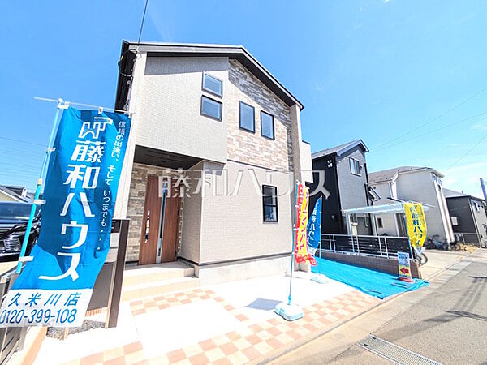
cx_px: 244
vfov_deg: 85.7
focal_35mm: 14
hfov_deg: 102.1
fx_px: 197
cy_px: 182
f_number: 2.2
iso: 49
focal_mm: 1.83
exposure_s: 1/908
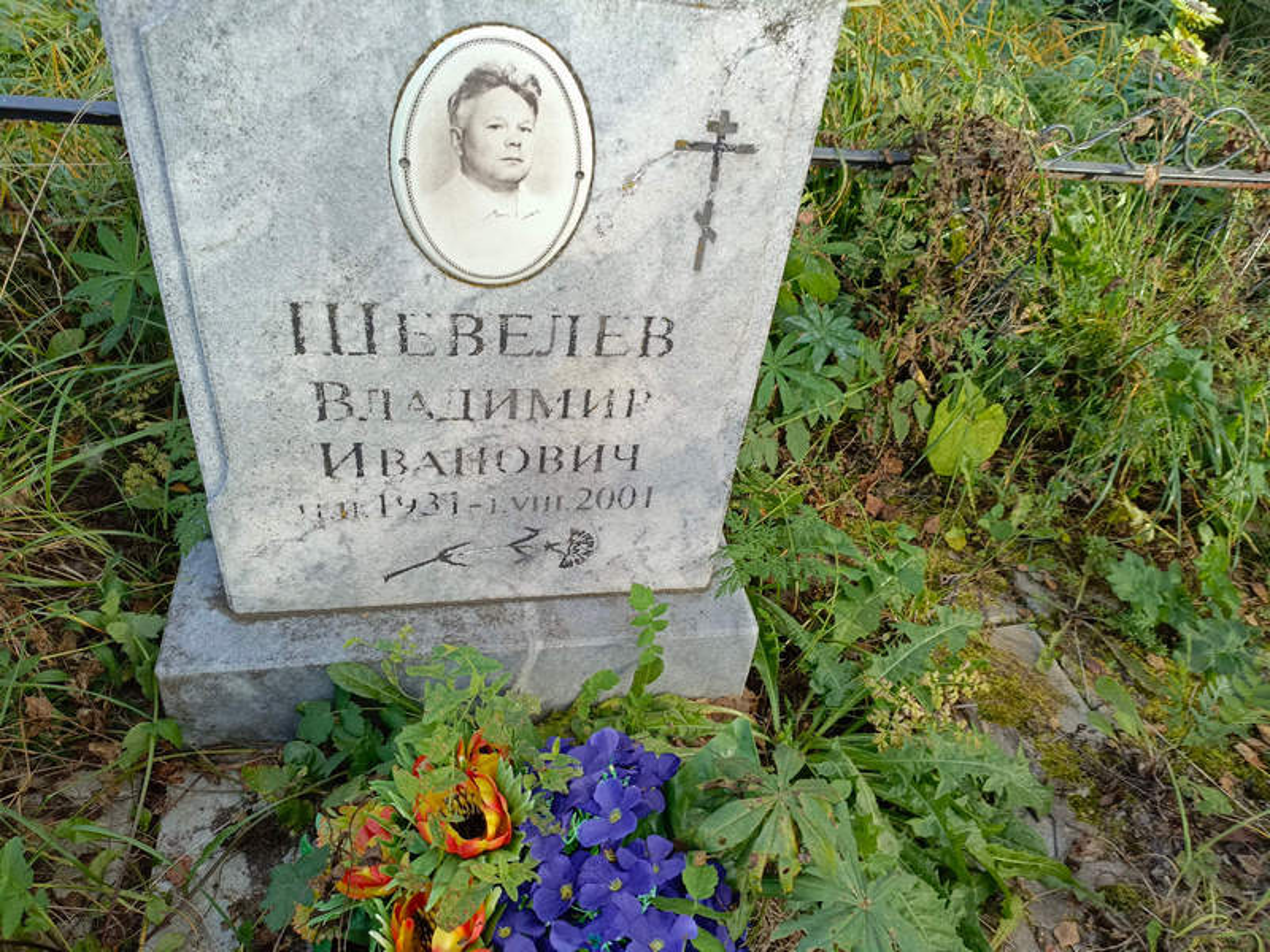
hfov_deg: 69.4
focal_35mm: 25
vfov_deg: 54.9
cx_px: 635
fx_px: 917
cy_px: 476
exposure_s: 1/246
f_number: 1.69
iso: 112
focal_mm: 4.76
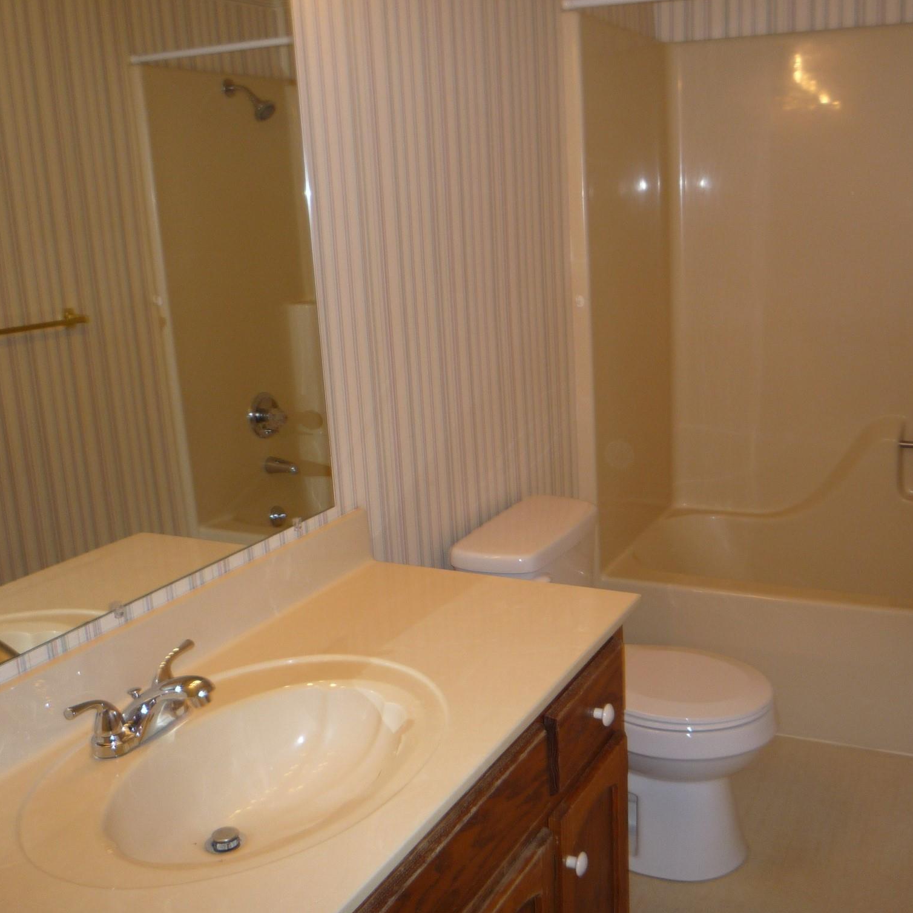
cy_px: 453
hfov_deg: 45.6
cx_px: 579
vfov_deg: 46.0
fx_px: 1074
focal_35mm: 36
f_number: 3.3
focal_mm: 5.2
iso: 100
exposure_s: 1/30
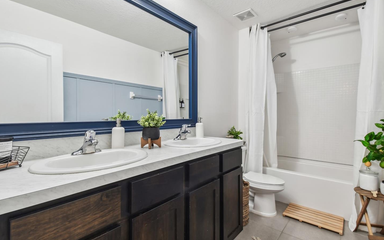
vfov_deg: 68.0
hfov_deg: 94.3
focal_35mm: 17
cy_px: 117
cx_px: 198
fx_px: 178
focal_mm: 10
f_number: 7.1
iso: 100
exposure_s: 1/4
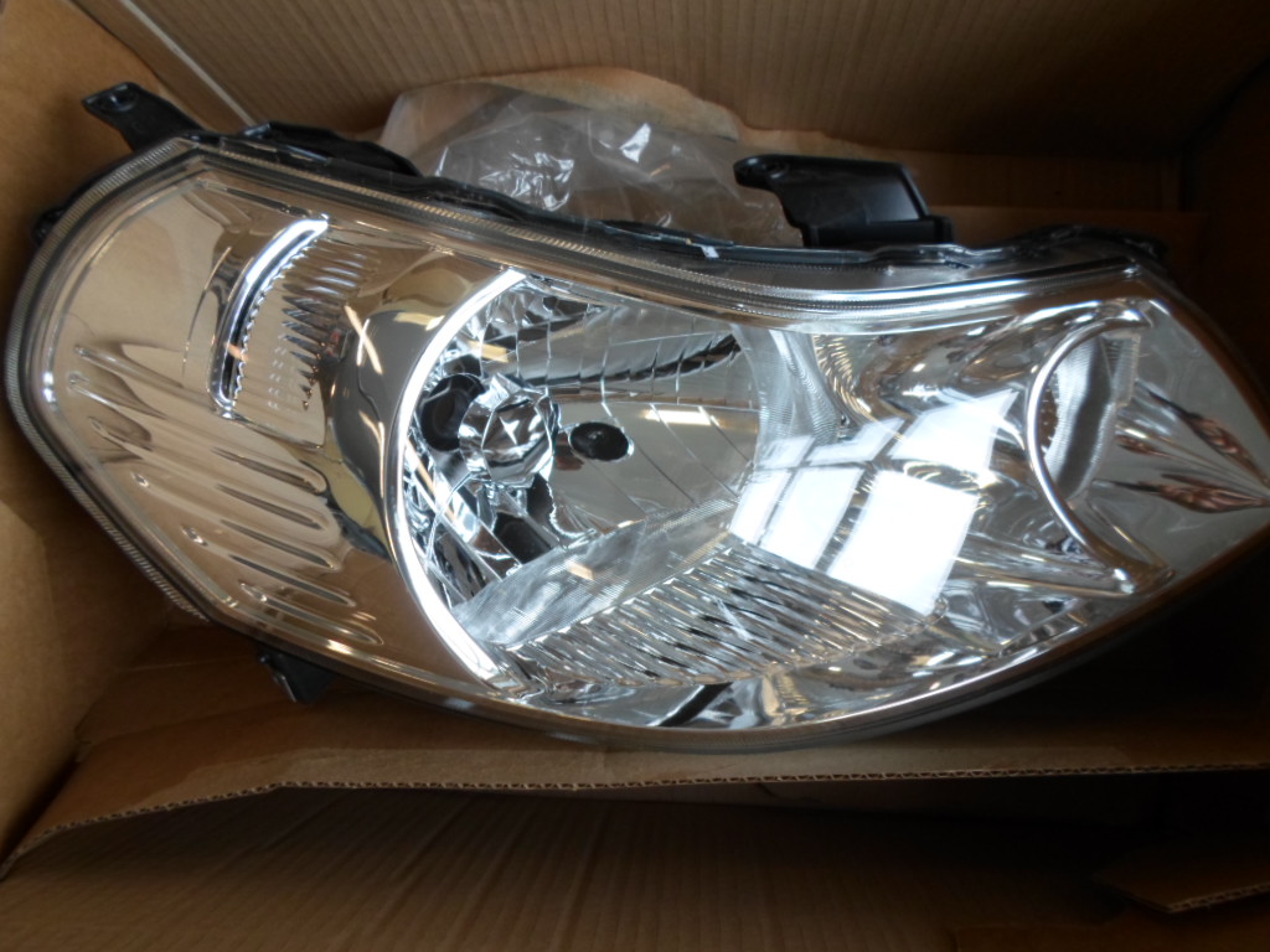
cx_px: 635
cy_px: 476
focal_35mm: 25
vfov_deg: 54.9
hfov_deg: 69.4
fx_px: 917
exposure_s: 1/125
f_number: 2.5
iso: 80
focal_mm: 4.5
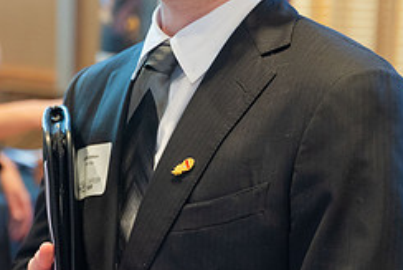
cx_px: 32
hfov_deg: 14.1
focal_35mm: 144
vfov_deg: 9.5
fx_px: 1613
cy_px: 40
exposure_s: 1/160
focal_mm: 56
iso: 2500
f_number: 2.8
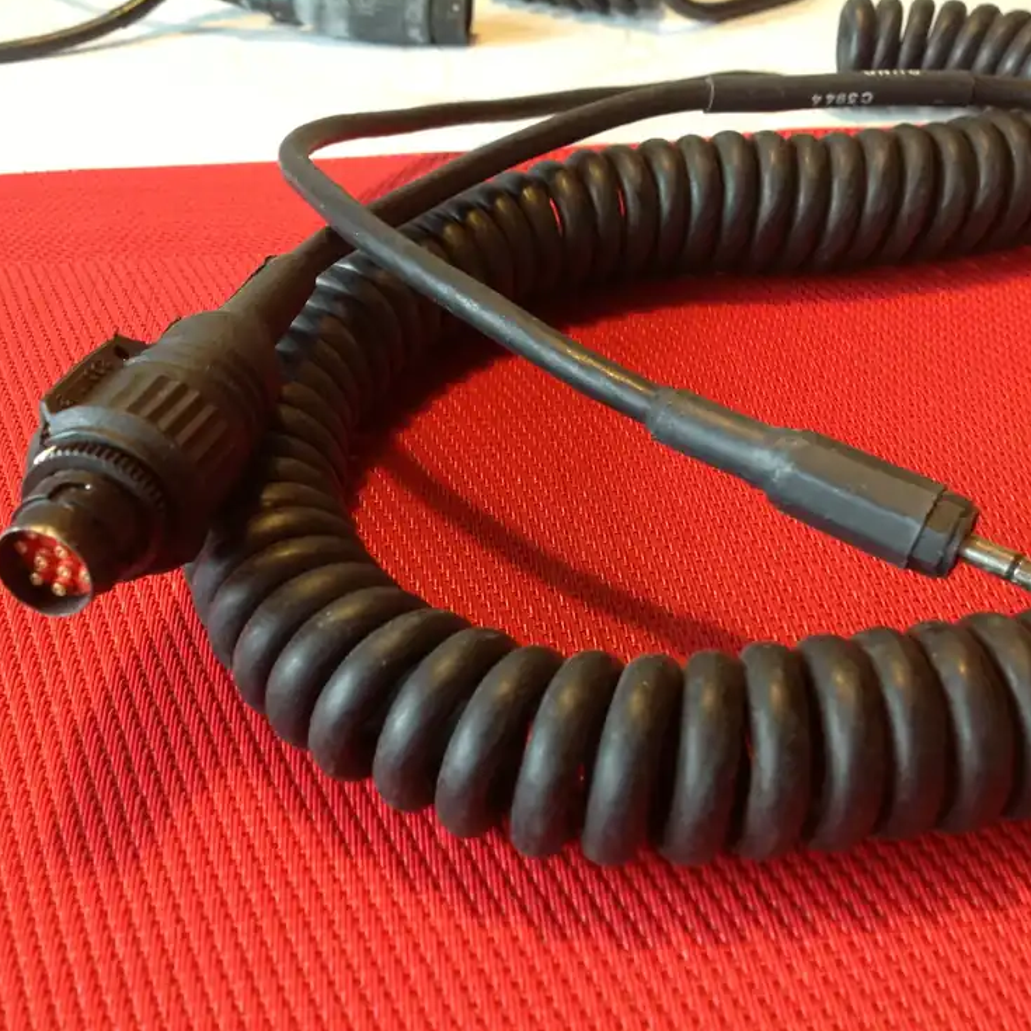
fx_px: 1415
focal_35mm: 42
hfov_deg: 40.0
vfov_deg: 40.0
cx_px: 466
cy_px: 519
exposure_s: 1/15
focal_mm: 4.28
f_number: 2.4
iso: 125
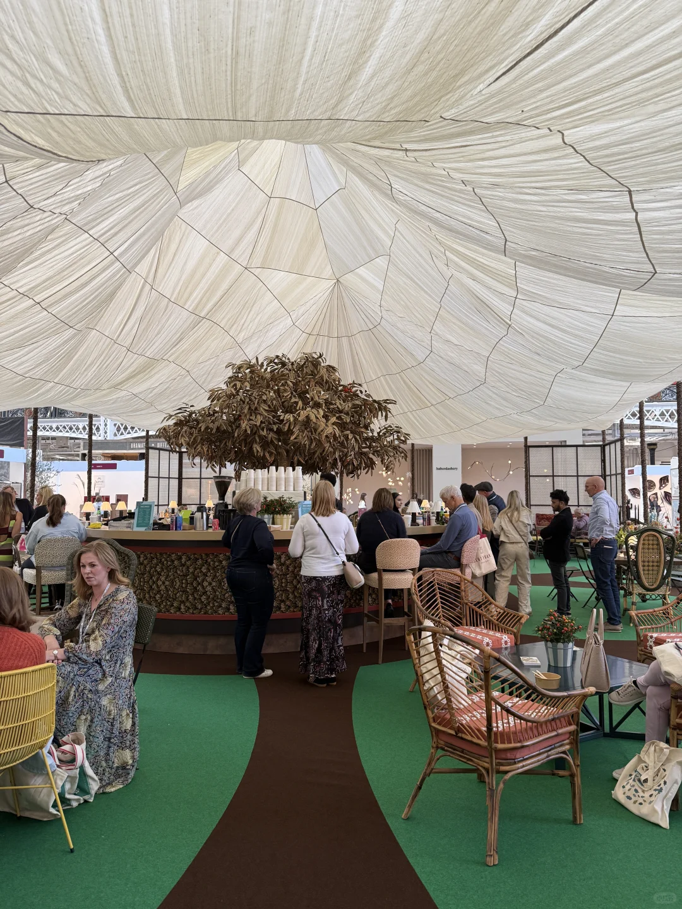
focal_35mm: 24
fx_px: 630
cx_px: 341
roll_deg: -0.6
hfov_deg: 56.8
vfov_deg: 71.6
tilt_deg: +4.0
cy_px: 454
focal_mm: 6.76
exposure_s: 1/121
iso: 160
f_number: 1.78
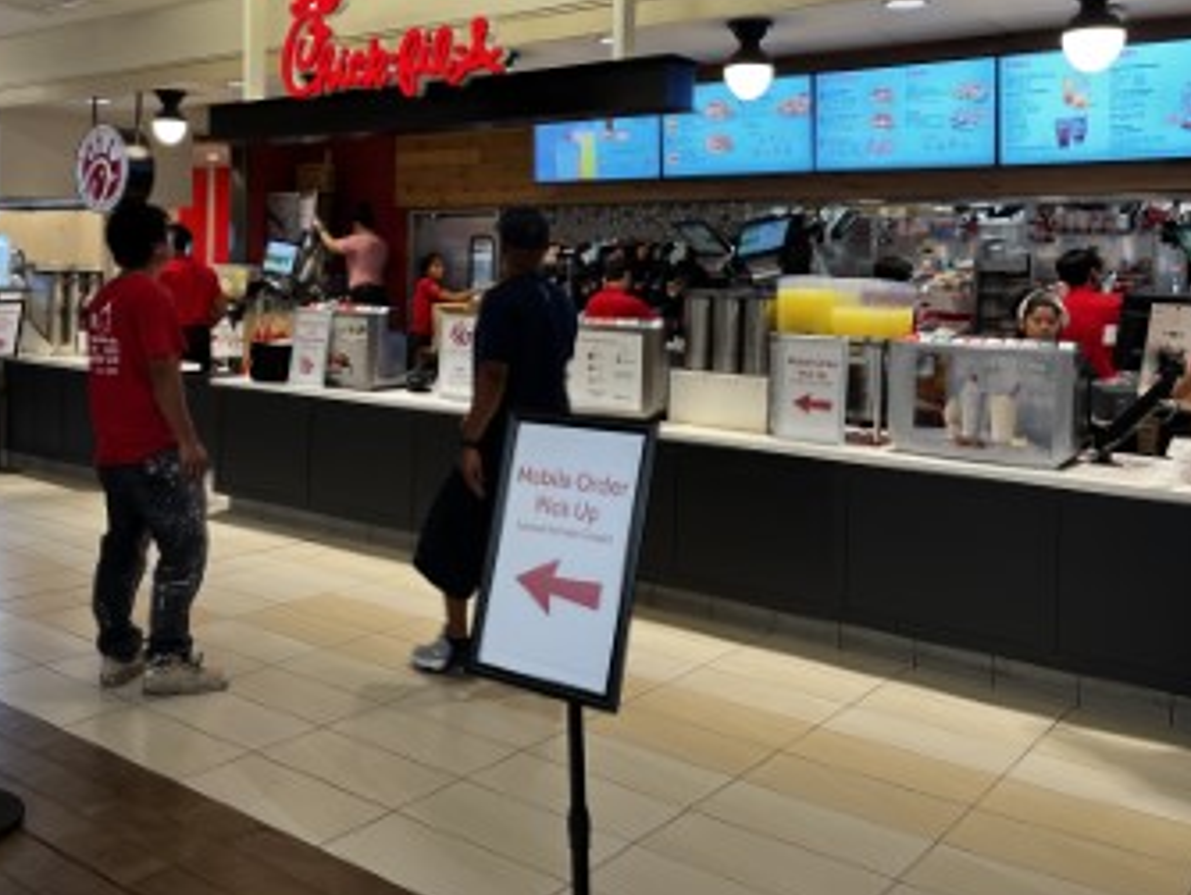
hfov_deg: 52.2
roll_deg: -1.5
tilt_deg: -1.6
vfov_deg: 40.3
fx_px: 1205
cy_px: 310
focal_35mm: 35
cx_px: 467
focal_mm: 5.1
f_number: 1.6
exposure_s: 1/60
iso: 80
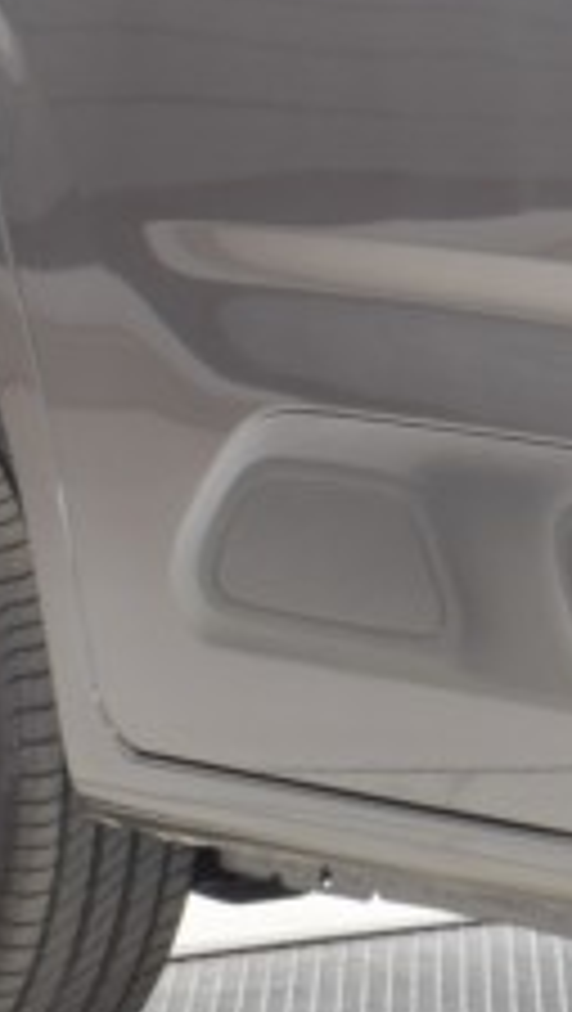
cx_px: 1770
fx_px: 7880
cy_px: 54
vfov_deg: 7.3
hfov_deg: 4.0
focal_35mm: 293
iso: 100
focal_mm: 28
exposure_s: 1
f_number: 16
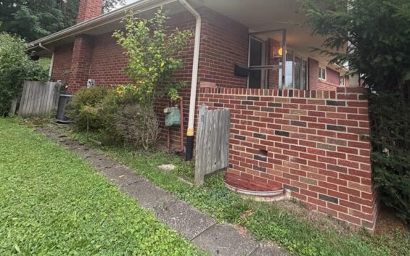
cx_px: 231
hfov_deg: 81.9
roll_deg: -2.5
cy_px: 62
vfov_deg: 54.4
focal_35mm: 21
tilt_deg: +8.9
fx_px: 235
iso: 160
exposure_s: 1/121
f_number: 2.2
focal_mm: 2.22
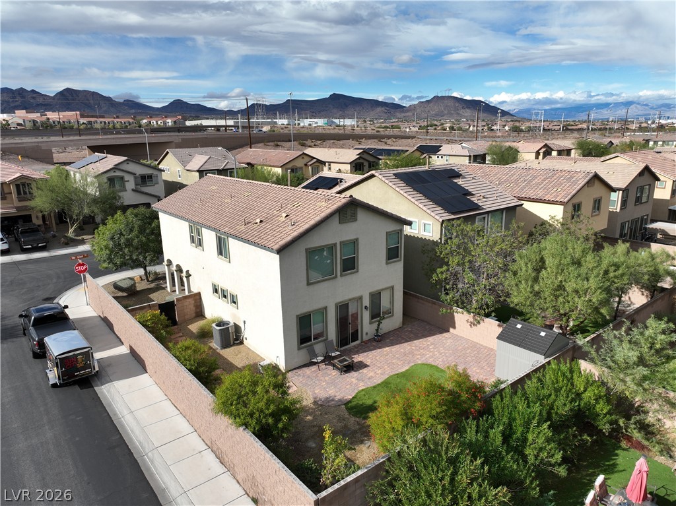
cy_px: 253
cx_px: 338
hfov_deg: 71.6
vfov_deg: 56.8
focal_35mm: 24
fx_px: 468
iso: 100
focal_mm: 12.29
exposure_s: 1/2000
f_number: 2.8
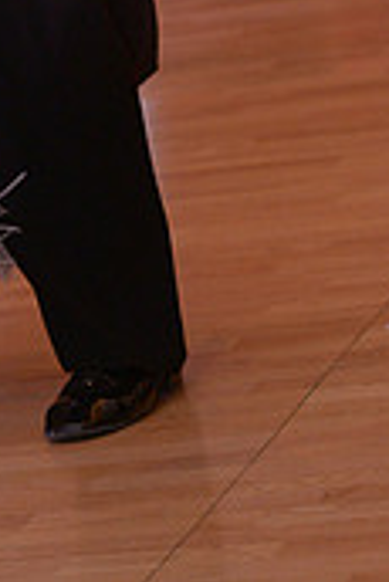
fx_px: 3817
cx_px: -211
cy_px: -396
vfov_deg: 8.4
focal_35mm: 236
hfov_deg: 5.8
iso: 1250
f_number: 4.5
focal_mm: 70
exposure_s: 1/200
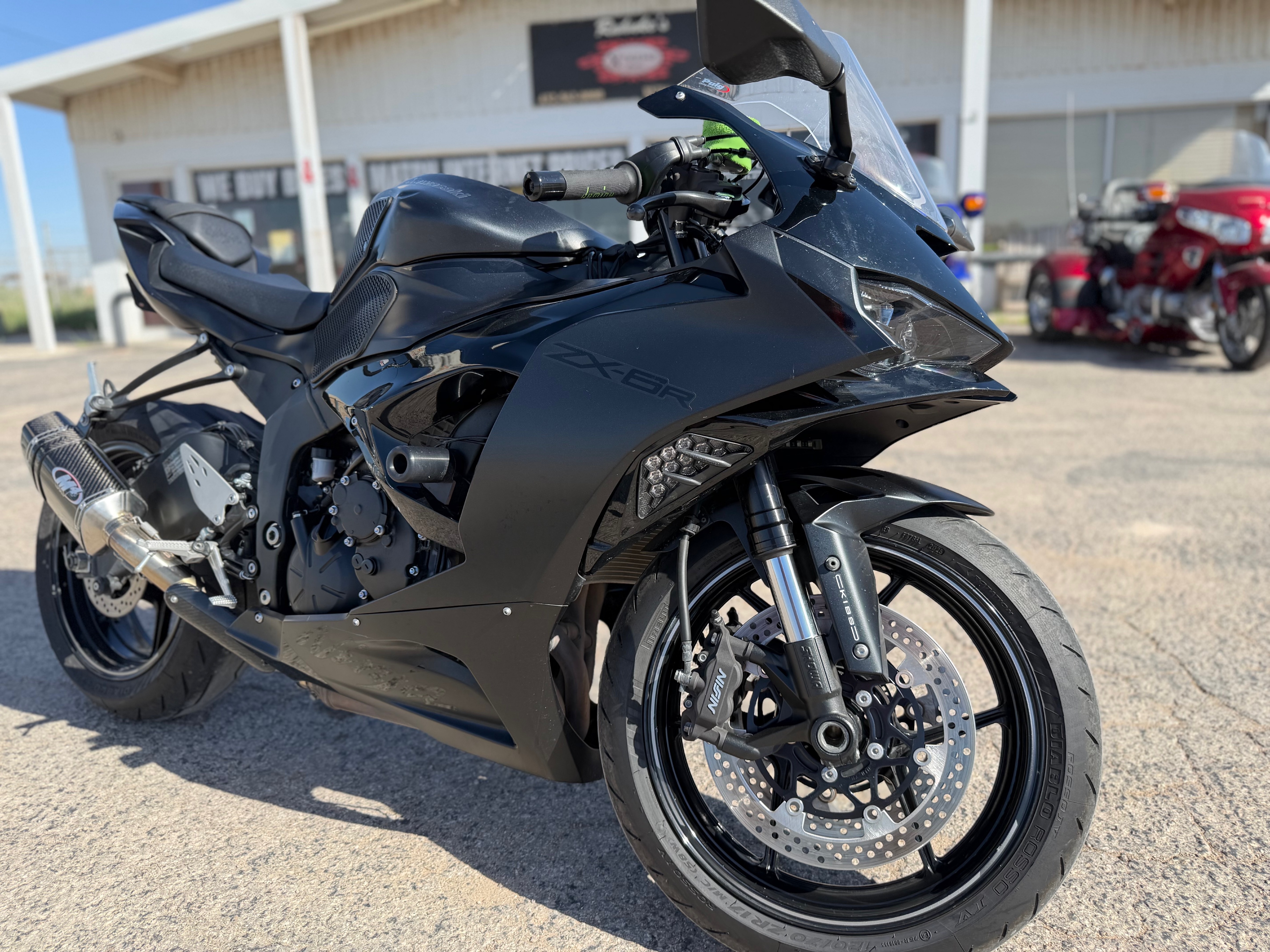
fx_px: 880
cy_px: 476
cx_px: 635
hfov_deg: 71.6
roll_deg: +1.5
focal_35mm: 24
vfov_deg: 56.8
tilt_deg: -12.3
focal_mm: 6.76
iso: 80
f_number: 1.78
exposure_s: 1/2370
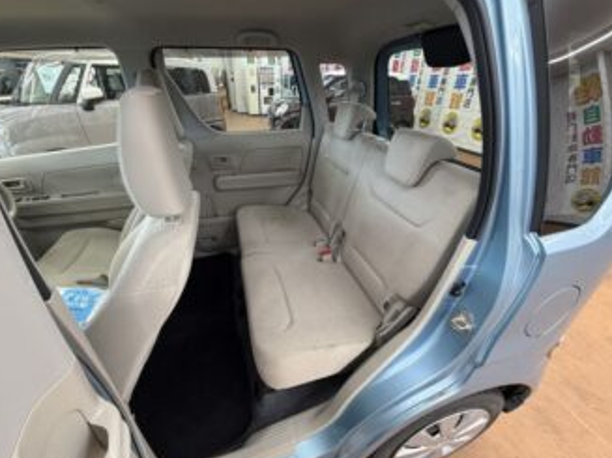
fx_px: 265
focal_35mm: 15
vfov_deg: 81.7
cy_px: 238
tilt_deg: -30.0
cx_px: 299
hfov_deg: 98.2
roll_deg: -0.2
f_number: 2.2
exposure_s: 1/50
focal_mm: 2.22
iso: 250
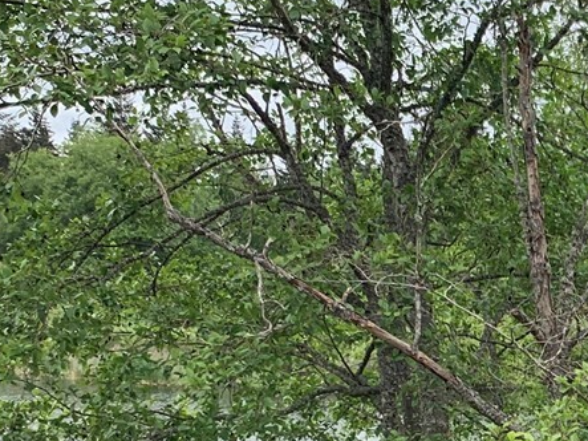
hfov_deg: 19.4
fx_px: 1596
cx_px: 753
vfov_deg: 15.3
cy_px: 503
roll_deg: -0.7
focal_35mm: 94
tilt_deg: -6.8
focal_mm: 4.25
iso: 25
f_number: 1.8
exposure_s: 1/887
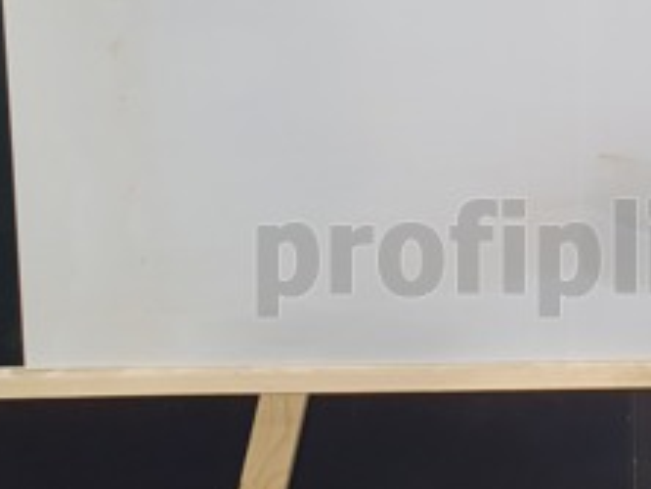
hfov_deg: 32.3
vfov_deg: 26.1
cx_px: 642
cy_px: 89
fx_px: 1035
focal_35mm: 55
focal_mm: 4.32
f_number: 2.4
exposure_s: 1/100
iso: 160
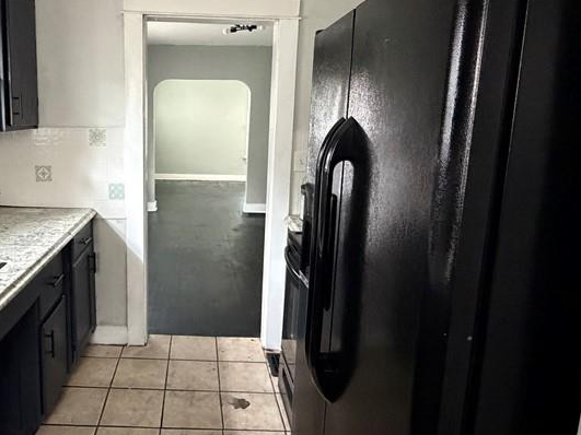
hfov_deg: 63.7
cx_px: 194
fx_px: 453
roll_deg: -1.0
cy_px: 193
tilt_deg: -9.7
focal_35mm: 27
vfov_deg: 51.2
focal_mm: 2.22
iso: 1250
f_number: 2.2
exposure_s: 1/60
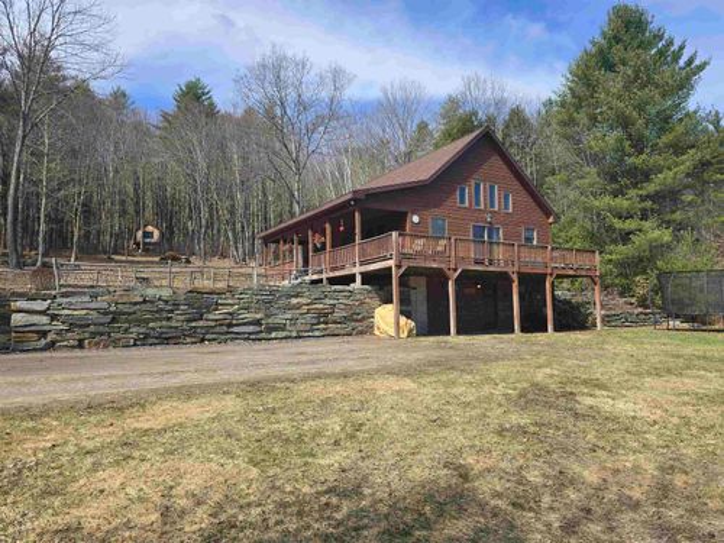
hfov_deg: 73.9
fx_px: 481
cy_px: 272
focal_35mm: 23
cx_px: 362
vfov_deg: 58.9
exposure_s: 1/631
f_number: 1.7
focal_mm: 6.3
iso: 12
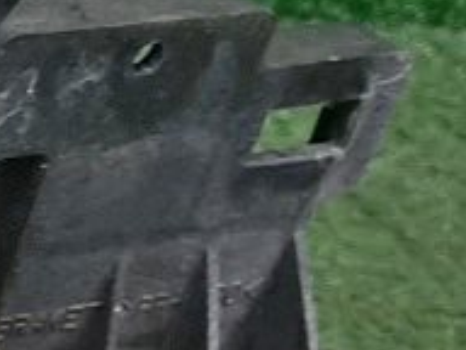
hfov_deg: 8.2
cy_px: 401
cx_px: -1041
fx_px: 2625
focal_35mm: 195
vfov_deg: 7.6
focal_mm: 3.93
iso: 105
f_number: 1.7
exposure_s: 1/50
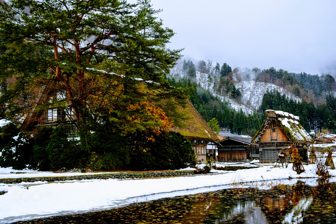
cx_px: 168
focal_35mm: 42
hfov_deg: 46.4
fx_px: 392
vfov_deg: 31.9
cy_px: 112
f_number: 5.6
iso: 400
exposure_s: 1/125
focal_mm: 28
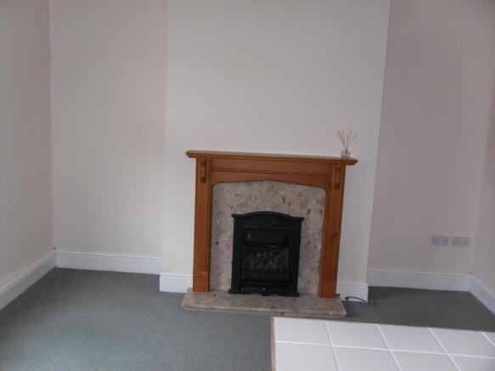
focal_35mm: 35
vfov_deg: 40.7
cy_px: 186
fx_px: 500
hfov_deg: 52.6
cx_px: 248
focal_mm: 6.3
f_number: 3.5
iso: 100
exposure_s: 1/45
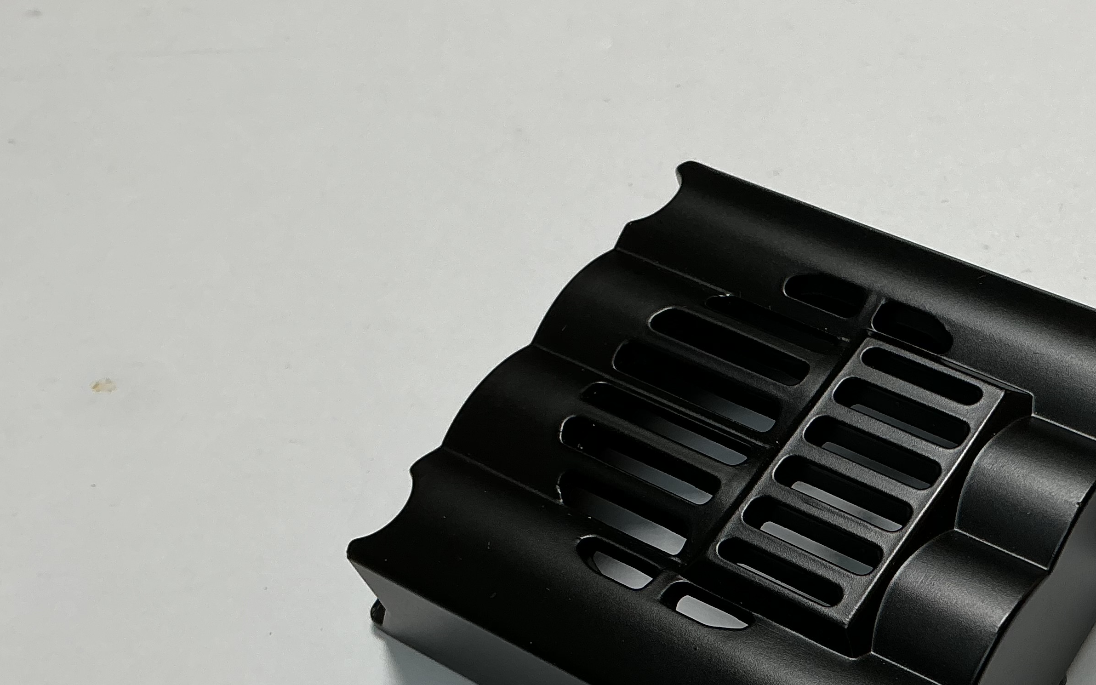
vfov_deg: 24.4
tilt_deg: -60.1
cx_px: 919
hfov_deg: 37.1
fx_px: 1553
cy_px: 567
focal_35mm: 52
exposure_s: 1/189
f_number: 1.8
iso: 20
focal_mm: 3
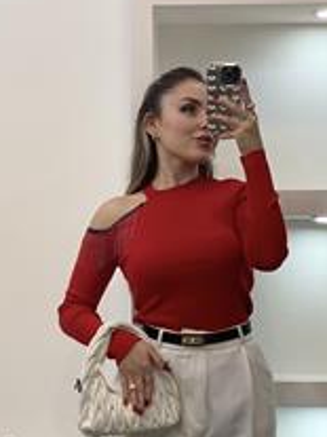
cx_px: 169
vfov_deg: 18.5
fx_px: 1311
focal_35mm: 104
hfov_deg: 14.2
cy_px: 406
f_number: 2
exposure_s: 1/100
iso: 64
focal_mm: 6
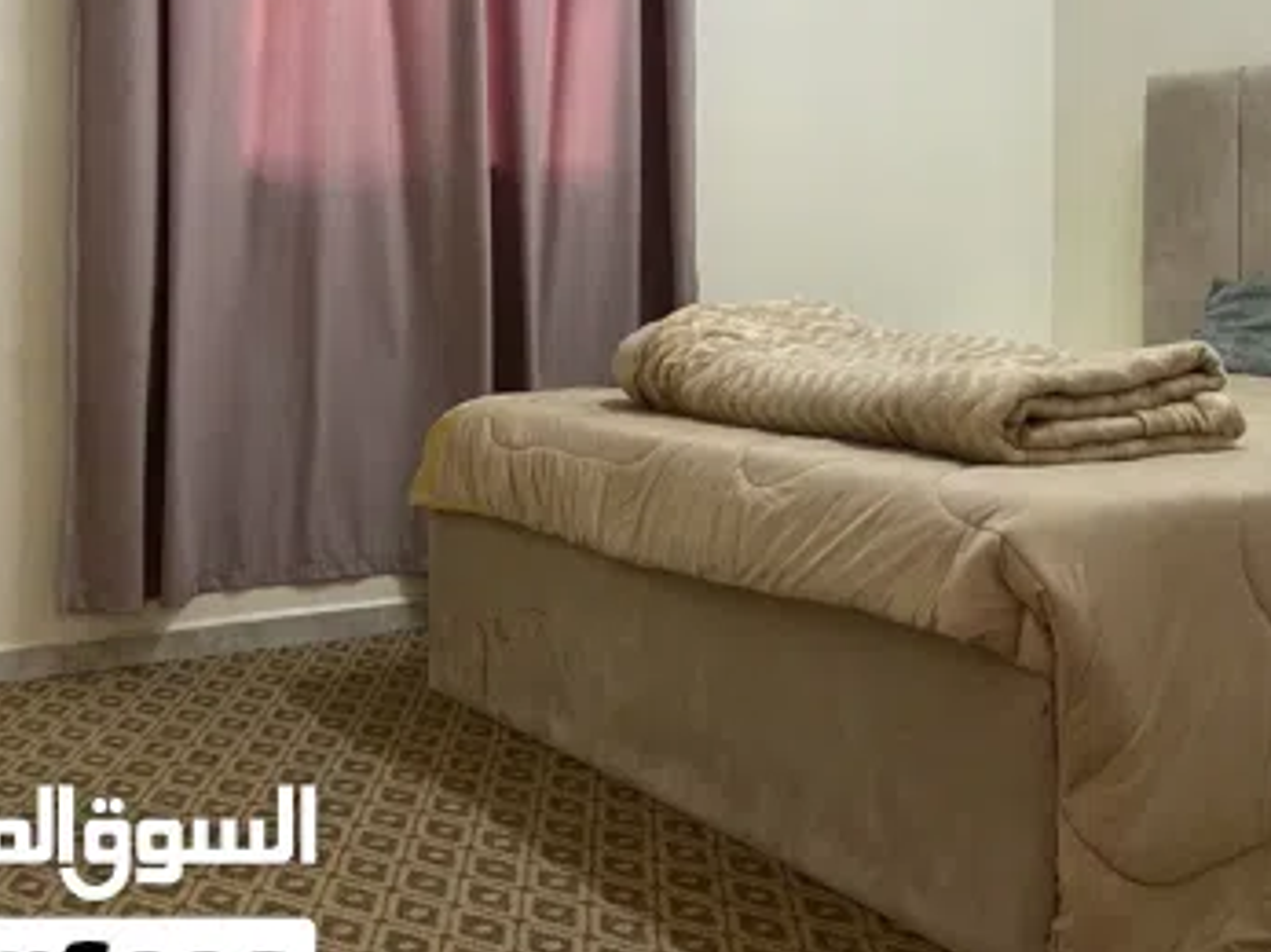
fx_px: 1762
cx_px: 868
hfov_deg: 39.1
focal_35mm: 48
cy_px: 256
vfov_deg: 29.8
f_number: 1.8
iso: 320
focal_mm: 4.25
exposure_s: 1/60
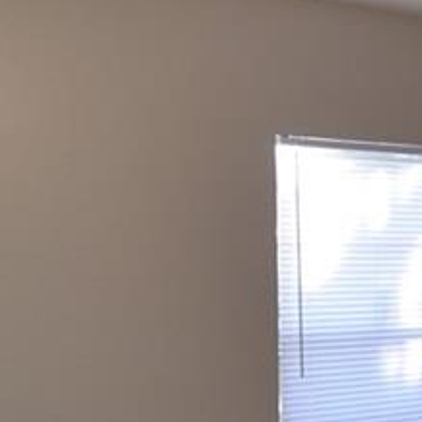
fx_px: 1296
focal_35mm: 94
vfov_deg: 18.3
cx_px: 340
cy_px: 346
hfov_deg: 18.3
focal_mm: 10
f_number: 4
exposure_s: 1/60
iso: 640
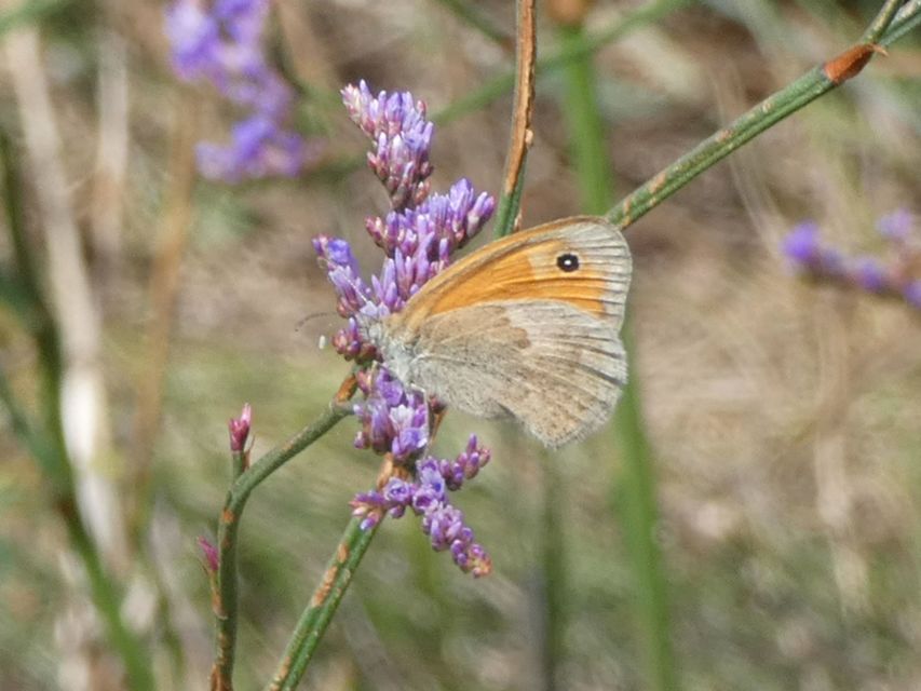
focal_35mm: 223
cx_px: 460
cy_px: 346
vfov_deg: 6.7
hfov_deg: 8.9
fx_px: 5934
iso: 80
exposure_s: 1/100
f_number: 5.5
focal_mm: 39.9
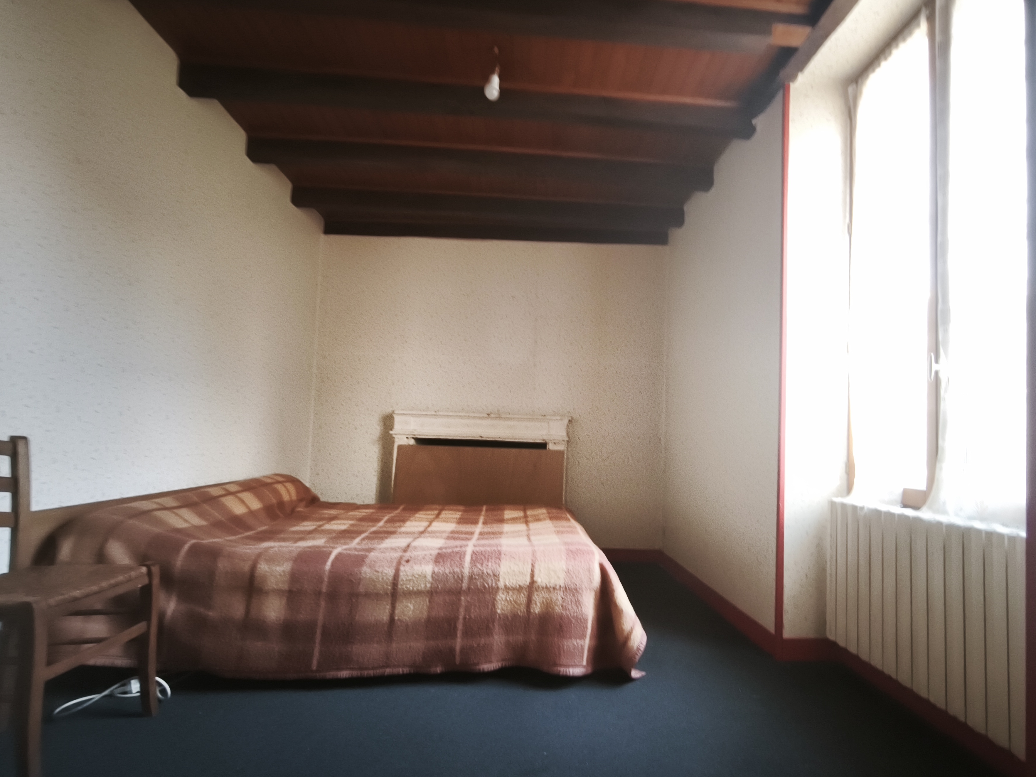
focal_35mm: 17
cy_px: 423
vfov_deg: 74.6
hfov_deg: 90.5
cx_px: 586
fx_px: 509
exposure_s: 1/4
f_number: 2.2
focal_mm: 1.91
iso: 160
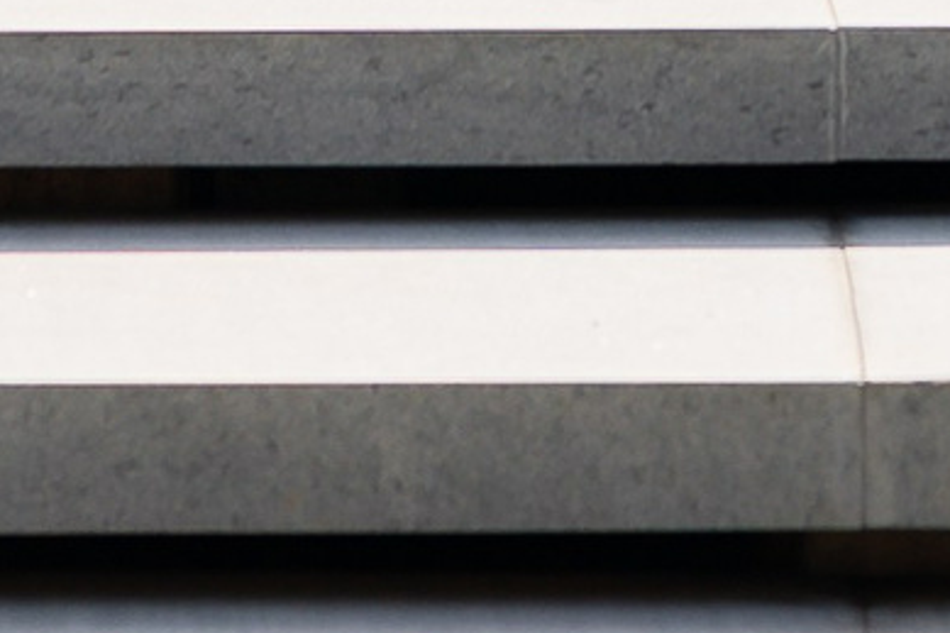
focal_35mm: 502
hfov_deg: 4.1
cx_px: 1000
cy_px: -1213
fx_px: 13241
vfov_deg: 2.7
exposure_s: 1/2000
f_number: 2.5
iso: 80
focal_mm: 50
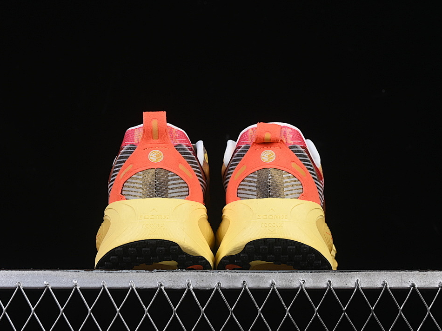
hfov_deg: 23.8
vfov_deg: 18.0
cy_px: 166
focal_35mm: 82
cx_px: 218
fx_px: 1047
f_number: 8
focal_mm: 50
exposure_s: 1/80
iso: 160
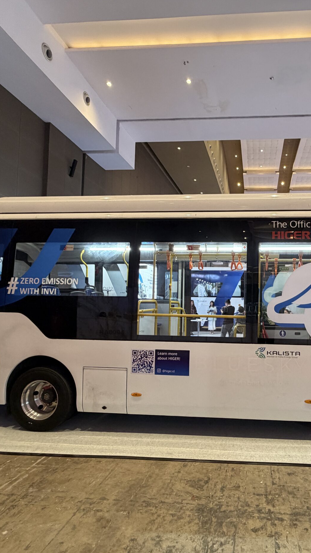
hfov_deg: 50.9
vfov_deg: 83.8
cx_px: 240
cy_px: 283
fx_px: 308
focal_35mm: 21
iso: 320
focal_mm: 2.22
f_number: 2.2
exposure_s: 1/50
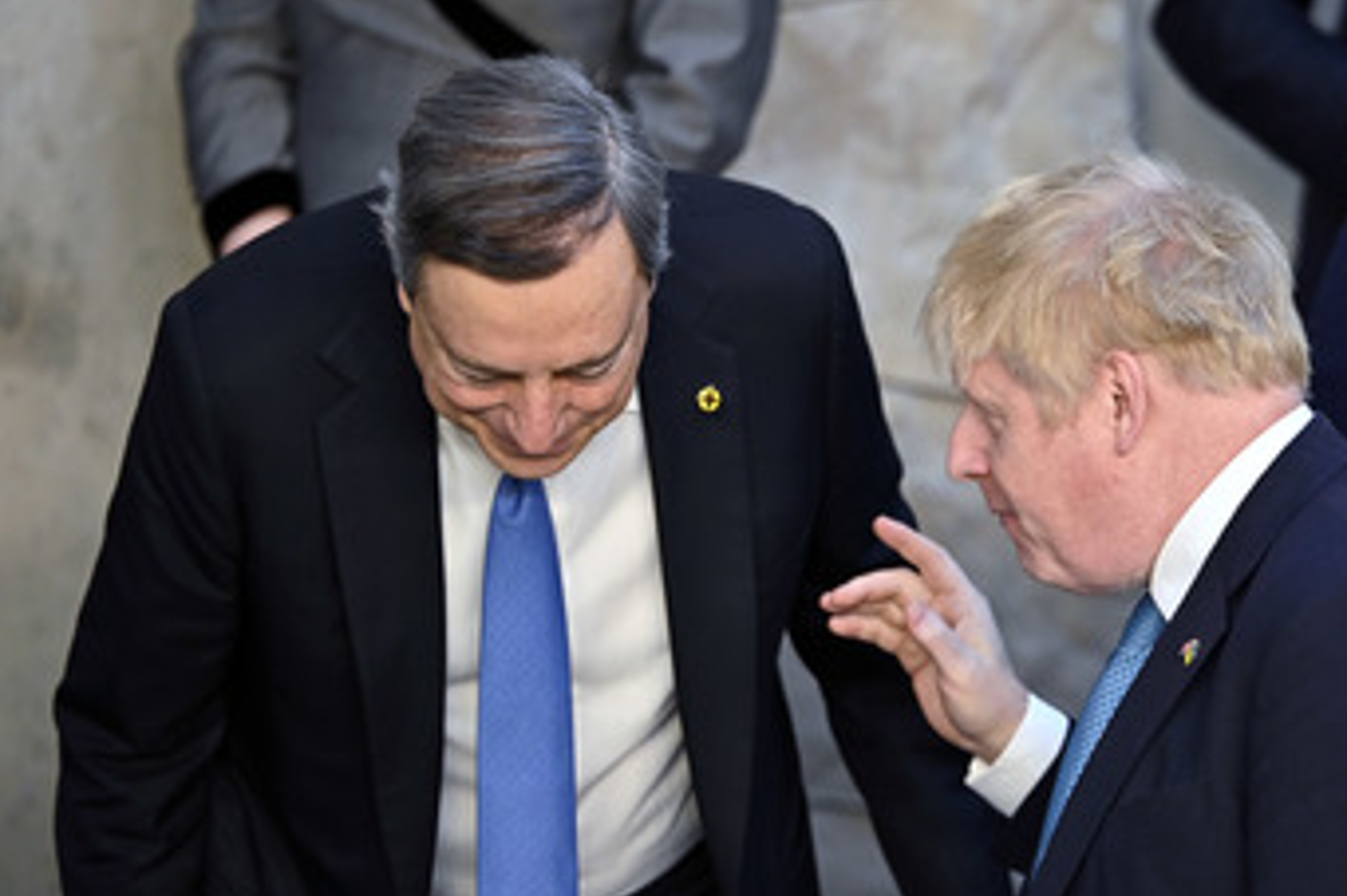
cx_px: 837
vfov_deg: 5.2
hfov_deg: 7.8
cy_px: 588
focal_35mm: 264
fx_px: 9873
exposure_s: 1/400
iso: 400
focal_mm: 200
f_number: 2.8
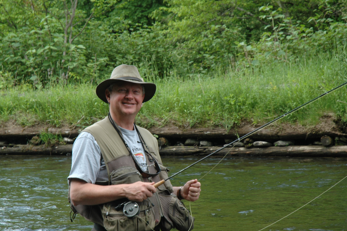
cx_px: 152
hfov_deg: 16.7
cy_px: 118
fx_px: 1184
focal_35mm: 123
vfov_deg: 11.1
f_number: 6.3
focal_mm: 70
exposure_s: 1/125
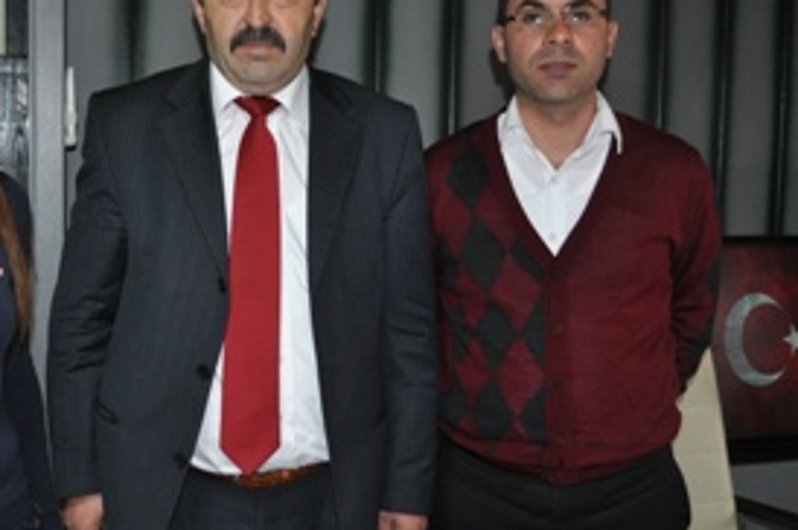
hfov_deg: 36.5
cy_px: 245
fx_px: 1196
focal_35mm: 54
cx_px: 259
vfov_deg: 25.0
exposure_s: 1/60
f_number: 3.8
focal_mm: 22
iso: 800
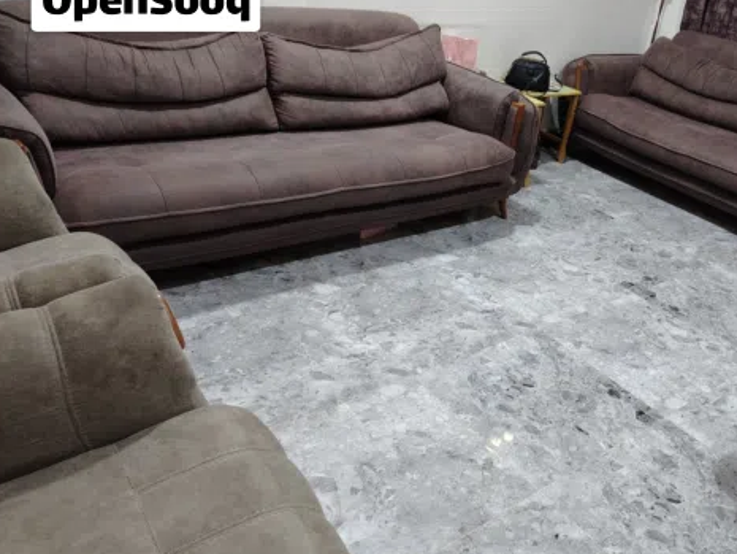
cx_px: 499
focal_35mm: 33
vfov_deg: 42.9
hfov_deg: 54.1
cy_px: 260
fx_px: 703
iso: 1066
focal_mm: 5.25
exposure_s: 1/33.3
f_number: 1.75
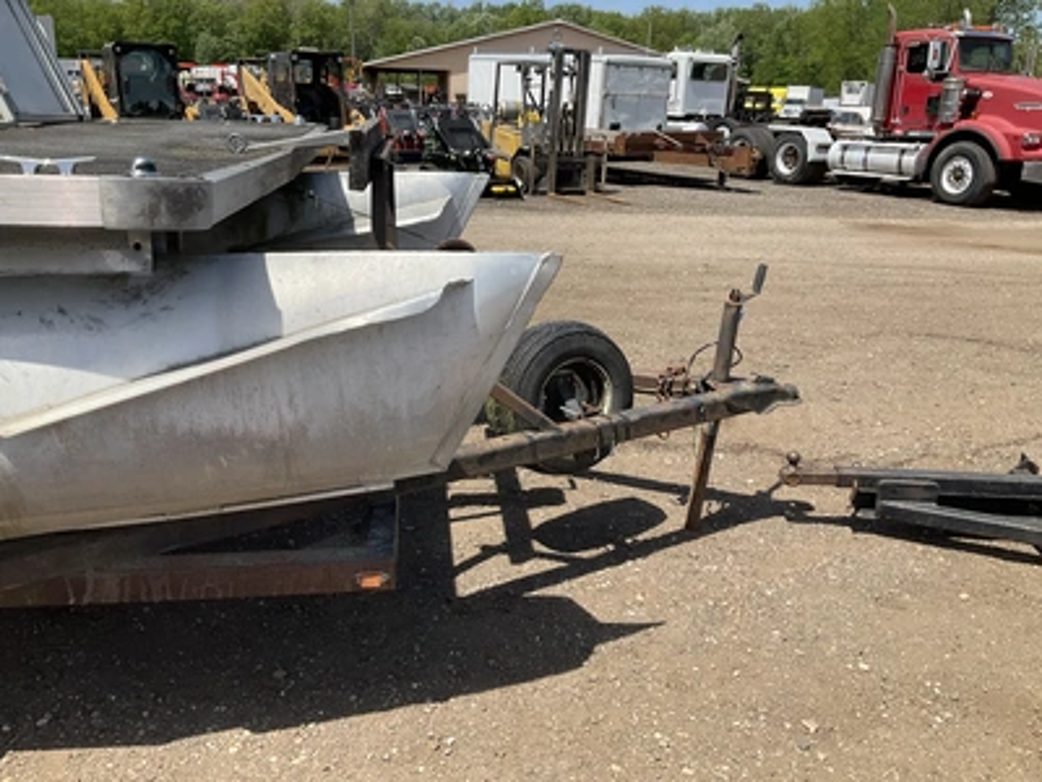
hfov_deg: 61.7
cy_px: 391
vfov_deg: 48.2
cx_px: 521
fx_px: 873
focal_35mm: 29
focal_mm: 3
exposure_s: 1/1577
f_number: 1.8
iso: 25
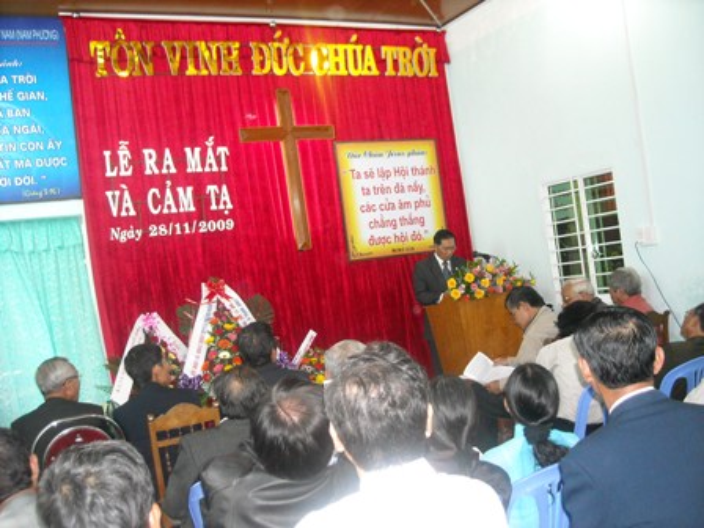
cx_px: 352
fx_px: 712
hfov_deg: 52.6
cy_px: 264
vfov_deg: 40.7
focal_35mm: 35
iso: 400
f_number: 2.8
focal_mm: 5.7
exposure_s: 1/60
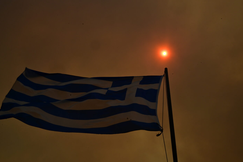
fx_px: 263
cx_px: 121
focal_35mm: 39
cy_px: 82
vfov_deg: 34.2
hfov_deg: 49.6
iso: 500
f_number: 22
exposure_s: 1/400
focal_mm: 38
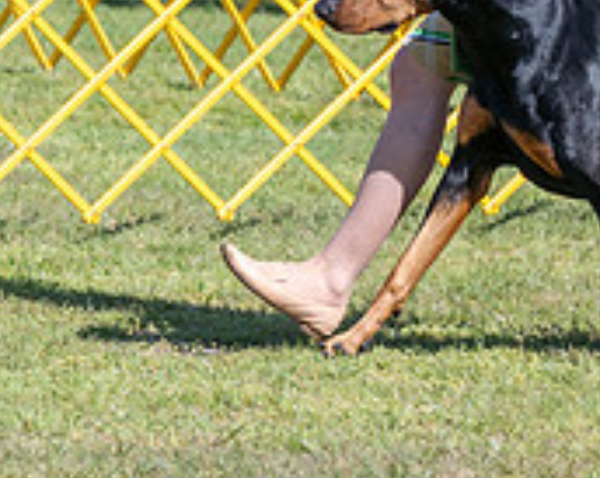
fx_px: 11523
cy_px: -136
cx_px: 359
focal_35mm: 650
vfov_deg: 2.4
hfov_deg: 3.0
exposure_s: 1/1250
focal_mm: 176
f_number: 6.3
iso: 400
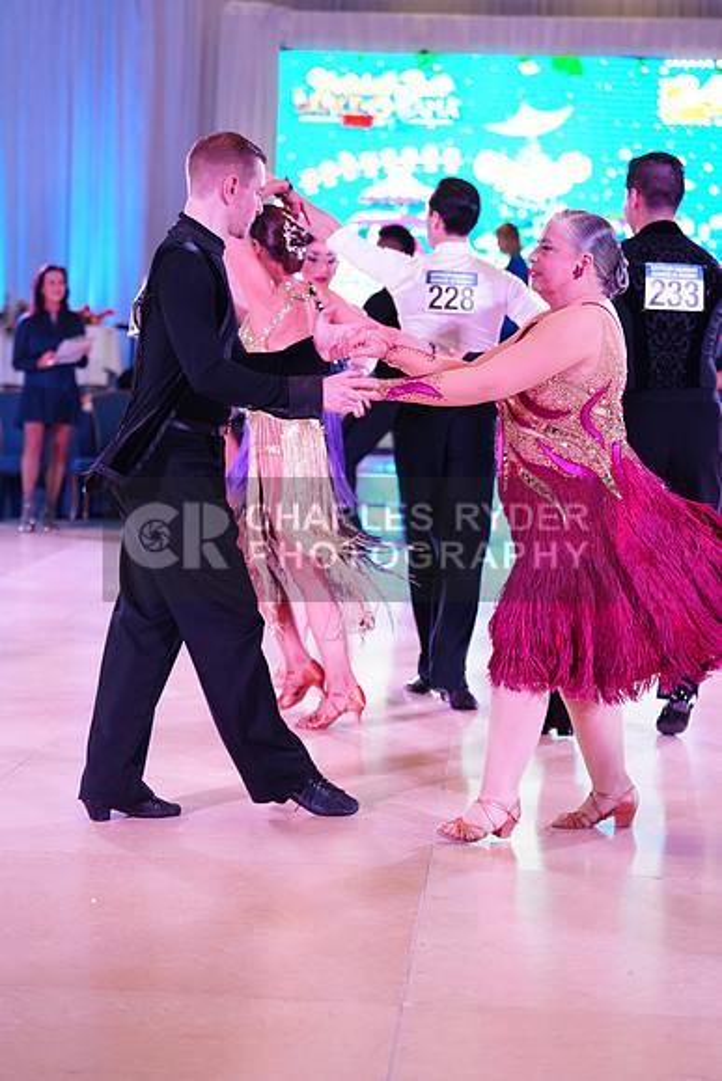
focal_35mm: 78
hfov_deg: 17.5
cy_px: 540
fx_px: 2345
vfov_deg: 26.0
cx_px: 361
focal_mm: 78
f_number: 2.8
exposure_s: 1/400
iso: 2500
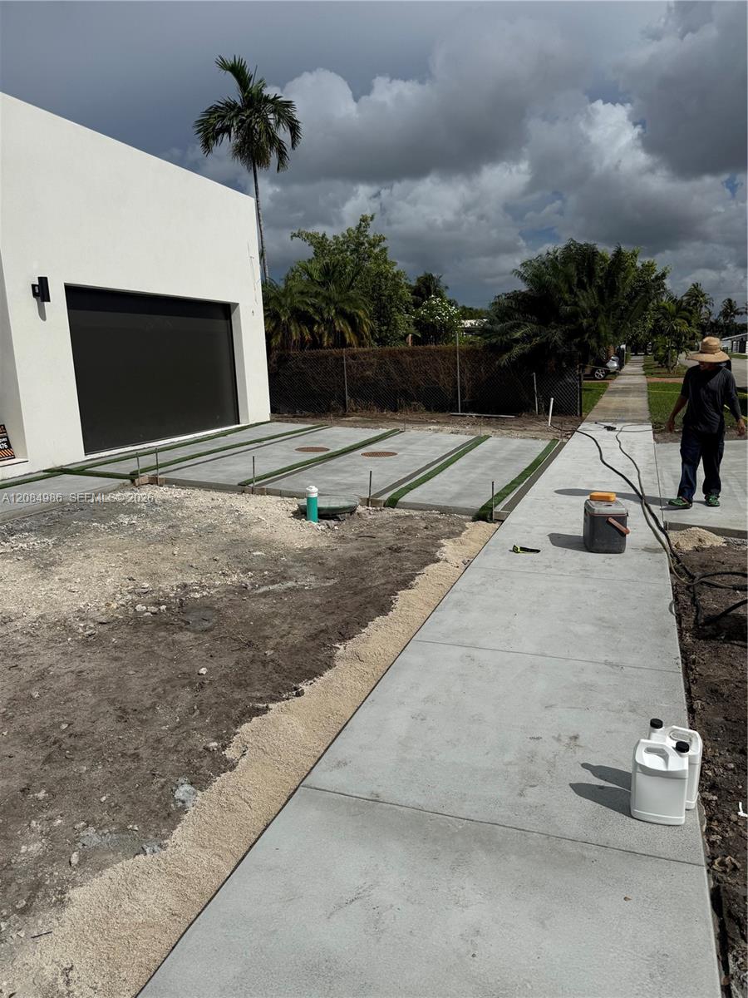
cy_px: 499
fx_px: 691
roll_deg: +2.6
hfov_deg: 56.8
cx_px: 374
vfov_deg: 71.6
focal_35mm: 24
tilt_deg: -9.2
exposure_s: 1/14286
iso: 64
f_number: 1.78
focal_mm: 6.76
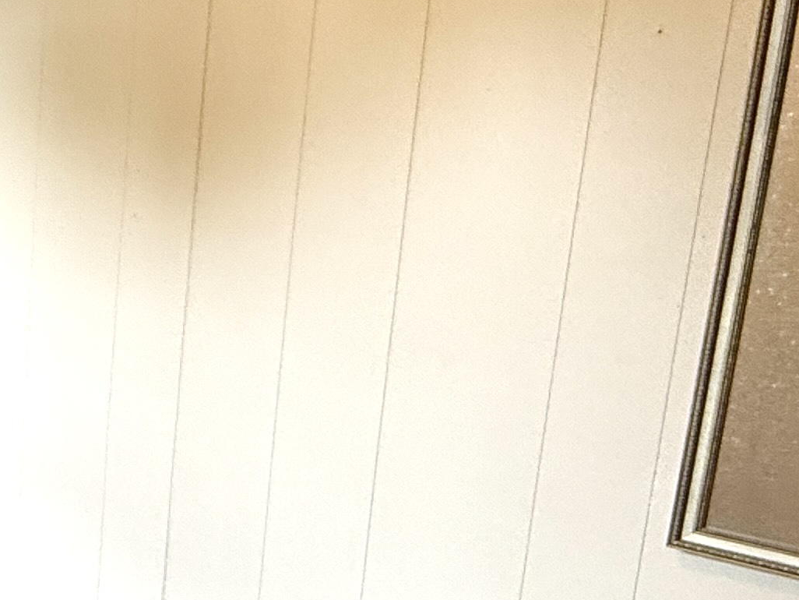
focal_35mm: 55
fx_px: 1270
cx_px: -188
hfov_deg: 29.4
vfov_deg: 26.4
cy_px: 412
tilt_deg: -12.2
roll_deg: -0.6
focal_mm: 2.22
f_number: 2.2
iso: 200
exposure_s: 1/60
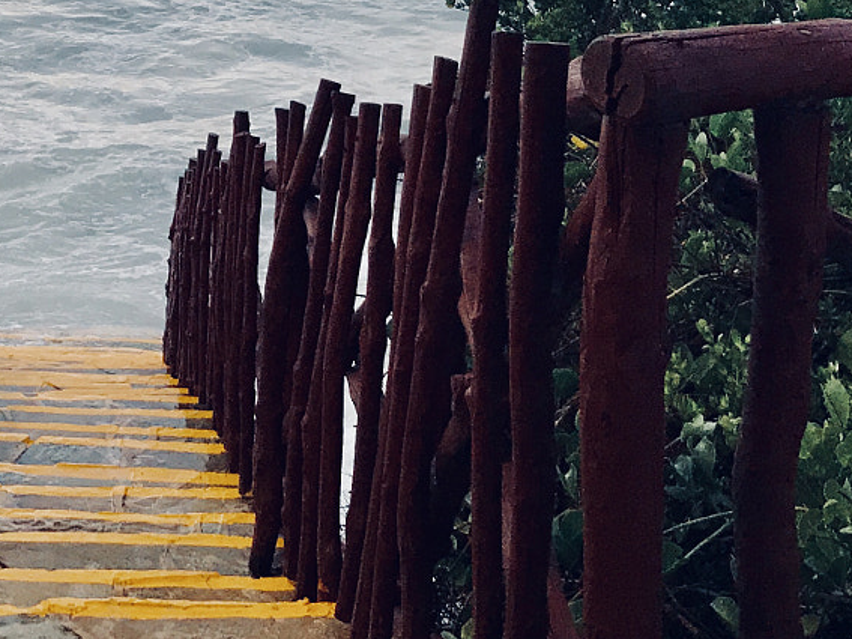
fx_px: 1944
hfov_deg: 23.8
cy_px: -5
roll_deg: -0.2
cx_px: 29
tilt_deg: -13.4
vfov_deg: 18.2
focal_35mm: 79
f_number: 1.8
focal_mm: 3.99
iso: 25
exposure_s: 1/33
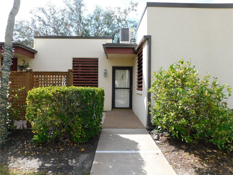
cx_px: 116
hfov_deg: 73.9
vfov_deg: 58.9
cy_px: 88
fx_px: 155
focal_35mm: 23
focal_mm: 4
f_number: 3
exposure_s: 1/800
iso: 125
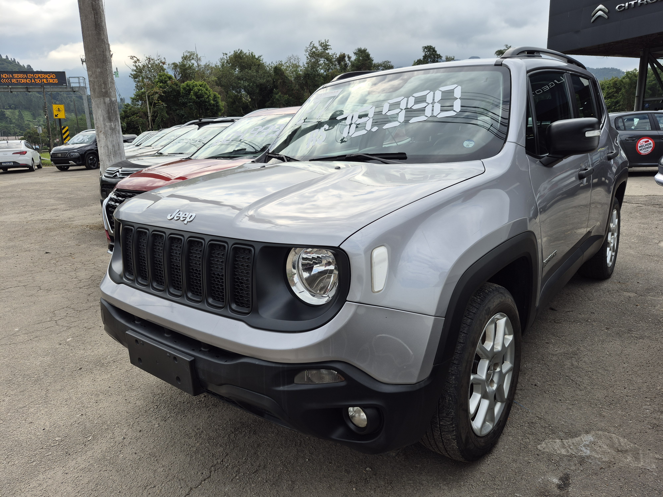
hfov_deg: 73.9
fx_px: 441
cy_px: 248
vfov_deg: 58.9
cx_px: 332
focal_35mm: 23
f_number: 1.8
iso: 25
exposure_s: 1/1504
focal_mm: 5.4
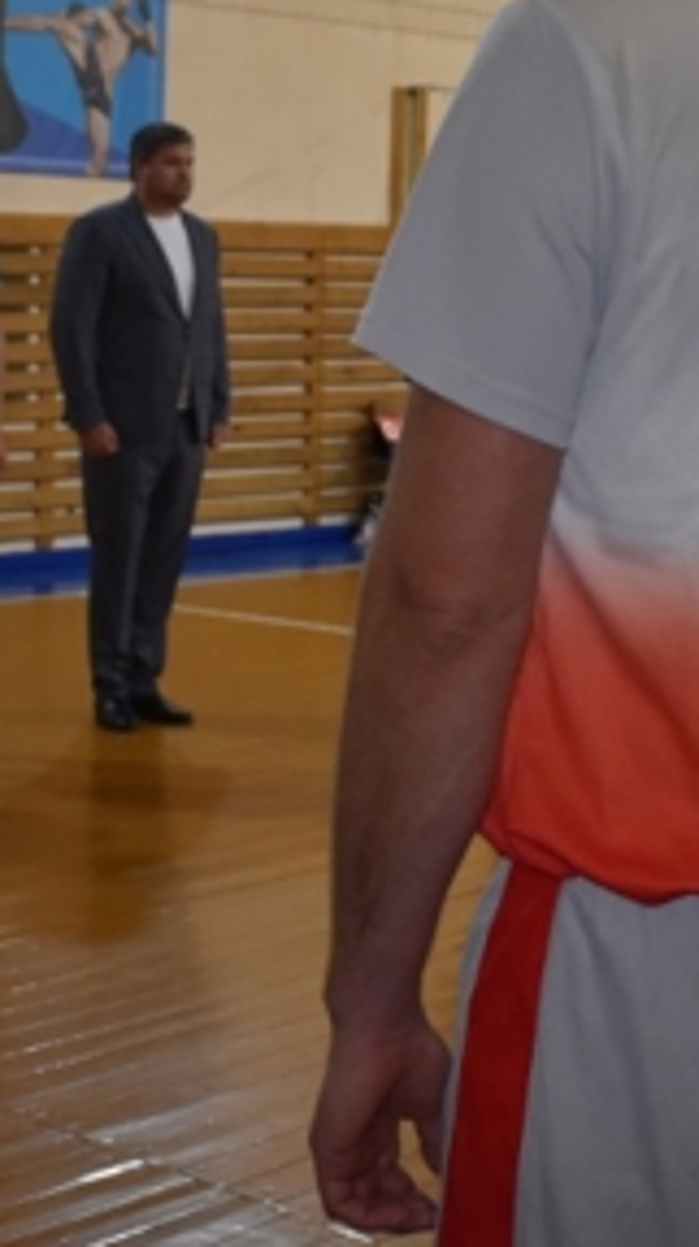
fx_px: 2443
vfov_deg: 28.1
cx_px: 569
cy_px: 282
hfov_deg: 16.2
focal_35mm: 74
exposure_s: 1/200
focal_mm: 18
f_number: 3.5
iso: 800
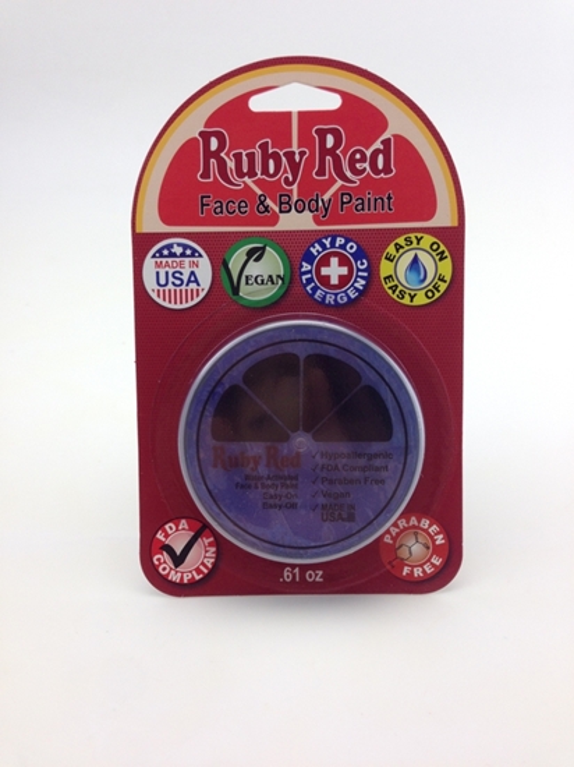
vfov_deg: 55.4
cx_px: 287
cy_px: 384
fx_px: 730
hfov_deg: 42.9
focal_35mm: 33
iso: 64
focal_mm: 4.12
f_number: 2.4
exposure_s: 1/120
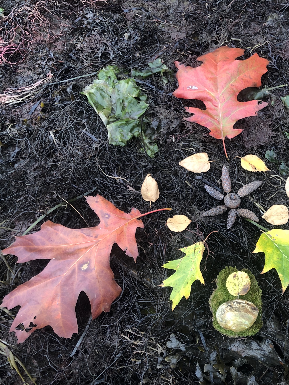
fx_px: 423
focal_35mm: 38
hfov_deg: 36.2
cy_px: 190
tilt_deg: -64.1
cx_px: 240
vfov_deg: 49.0
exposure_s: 1/40
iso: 25
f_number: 1.8
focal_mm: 3.99
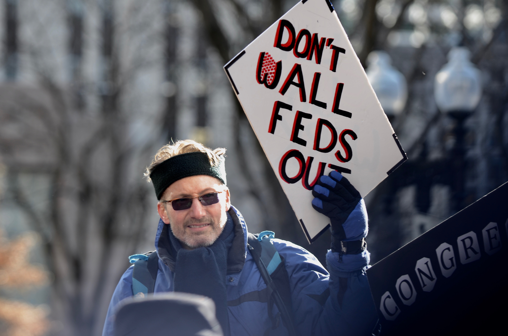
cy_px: 168
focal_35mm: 174
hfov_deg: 11.8
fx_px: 2450
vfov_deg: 7.9
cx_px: 254
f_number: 3.2
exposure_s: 1/100
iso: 100
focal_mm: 116
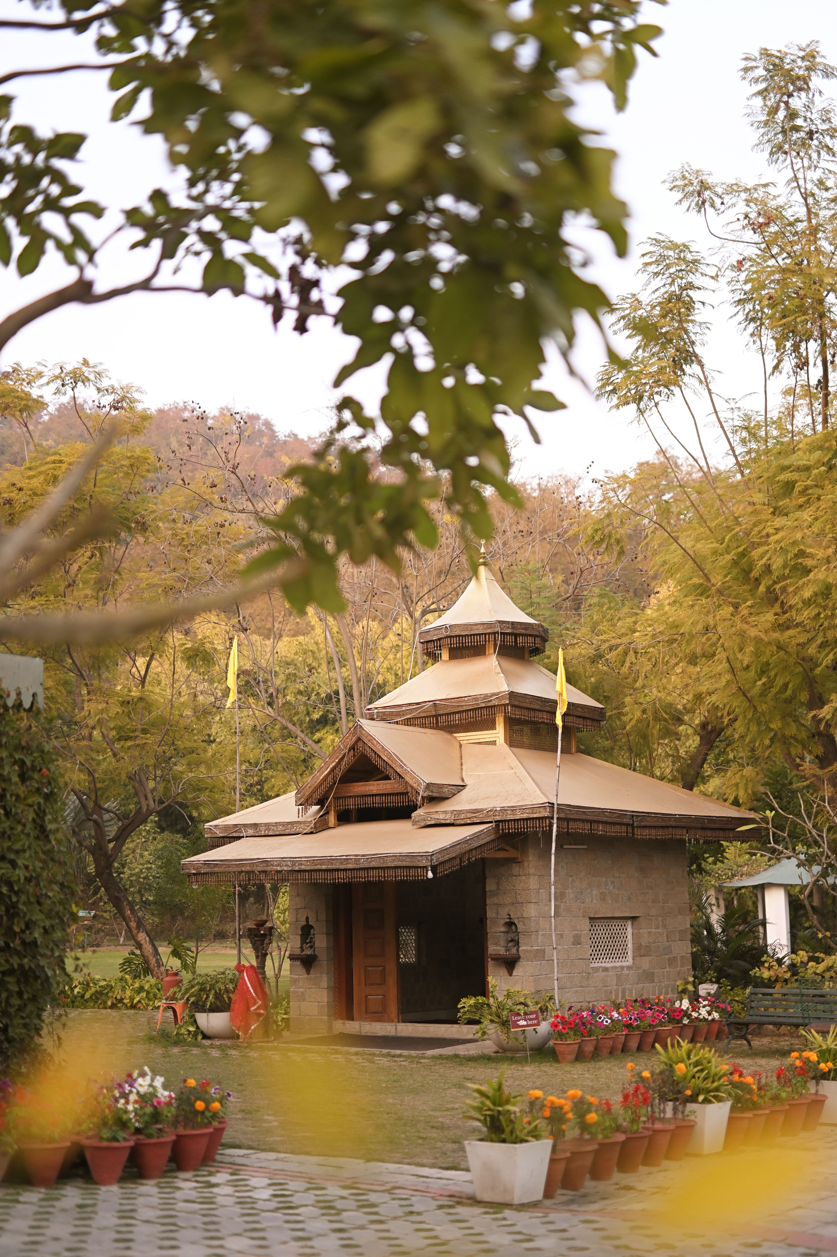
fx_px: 1746
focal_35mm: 50
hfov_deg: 27.0
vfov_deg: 39.6
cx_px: 418
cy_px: 628
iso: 500
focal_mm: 50
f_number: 1.4
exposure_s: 1/1250
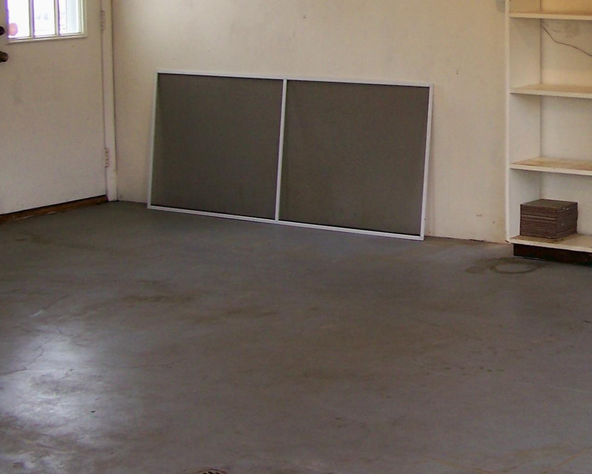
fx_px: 1542
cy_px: 64
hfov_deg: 21.1
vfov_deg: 17.3
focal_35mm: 88
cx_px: 566
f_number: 2.8
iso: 64
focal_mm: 6.3
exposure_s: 1/13
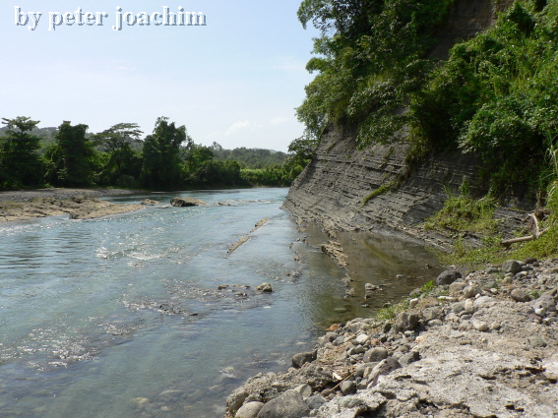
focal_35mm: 35
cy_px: 209
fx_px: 564
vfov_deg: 40.7
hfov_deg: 52.6
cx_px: 279
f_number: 5
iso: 64
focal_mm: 6
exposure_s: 1/400
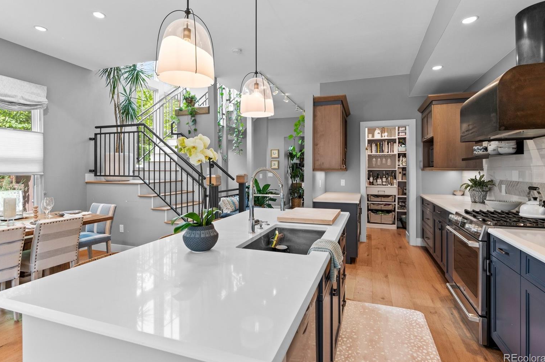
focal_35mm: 18
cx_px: 273
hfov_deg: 90.1
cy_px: 174
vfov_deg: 67.2
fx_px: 272
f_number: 8
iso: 400
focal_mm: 17
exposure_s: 1/3
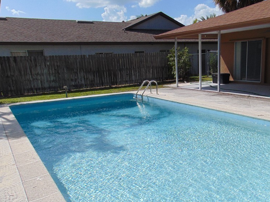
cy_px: 129
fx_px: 265
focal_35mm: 34
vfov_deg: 41.4
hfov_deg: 53.4
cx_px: 169
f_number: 7.7
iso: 80
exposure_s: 1/500
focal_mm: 4.5
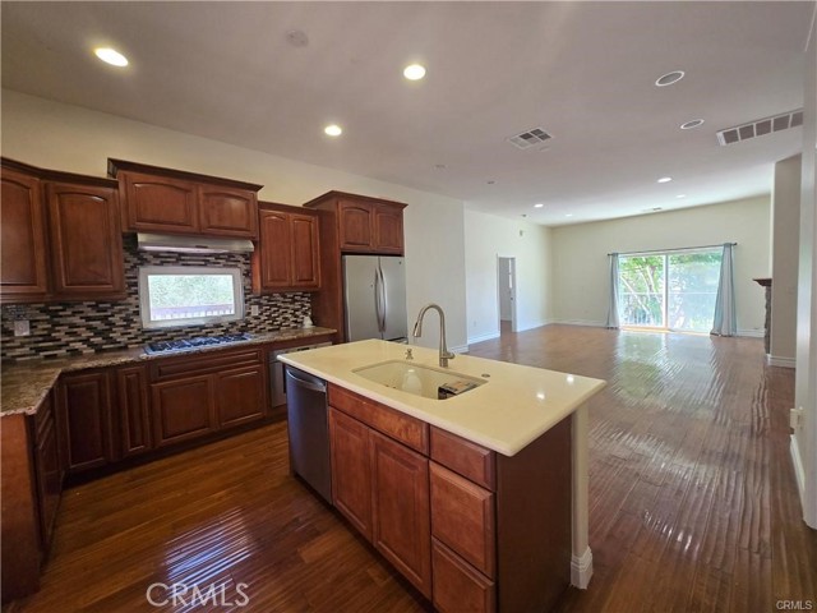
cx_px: 408
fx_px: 307
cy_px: 306
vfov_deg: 89.9
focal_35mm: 13
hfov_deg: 106.2
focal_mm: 1.7
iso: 125
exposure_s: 1/60
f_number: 2.2
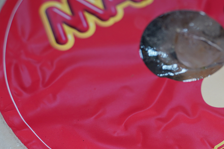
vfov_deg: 10.9
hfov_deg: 16.0
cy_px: 69
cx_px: 212
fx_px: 784
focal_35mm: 126
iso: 160
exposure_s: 1/60
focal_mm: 49
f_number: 4
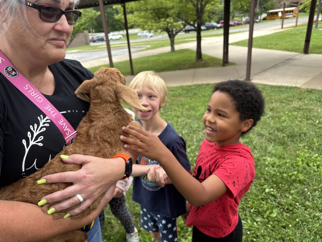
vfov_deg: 53.1
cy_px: 121
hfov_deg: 67.3
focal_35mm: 26
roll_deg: +4.5
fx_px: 242
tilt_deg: -23.8
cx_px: 161
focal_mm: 5.96
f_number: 1.6
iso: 40
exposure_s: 1/291
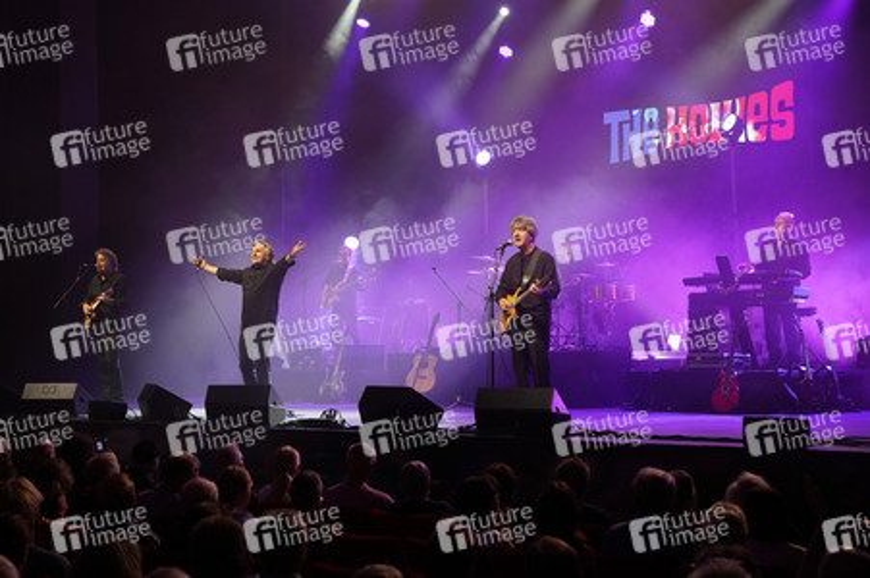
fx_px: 1207
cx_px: 435
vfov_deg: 27.0
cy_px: 289
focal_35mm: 50
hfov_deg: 39.6
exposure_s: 1/160
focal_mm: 50
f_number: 5
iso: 1600
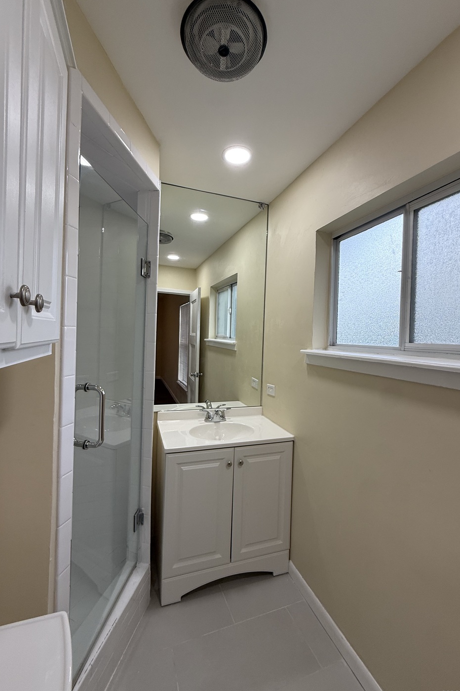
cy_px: 342
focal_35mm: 15
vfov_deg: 100.4
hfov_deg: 77.3
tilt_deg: -1.1
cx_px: 228
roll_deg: -1.5
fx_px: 287
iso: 80
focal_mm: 2.22
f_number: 2.2
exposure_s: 1/99
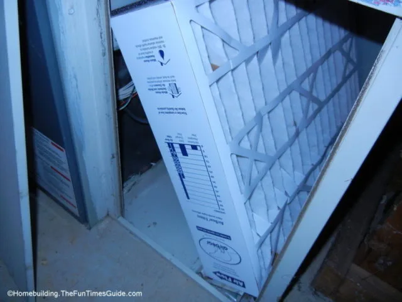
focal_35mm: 30
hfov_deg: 60.0
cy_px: 151
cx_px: 201
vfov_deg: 46.8
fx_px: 348
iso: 200
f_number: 3.5
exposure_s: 1/30
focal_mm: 5.4
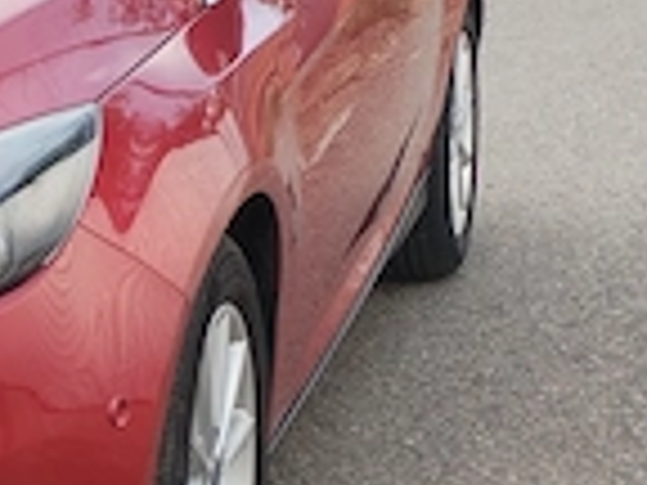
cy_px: 391
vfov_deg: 10.4
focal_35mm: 142
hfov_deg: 13.7
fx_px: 2654
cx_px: 13
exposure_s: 1/142
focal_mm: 4.75
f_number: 1.8
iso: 100
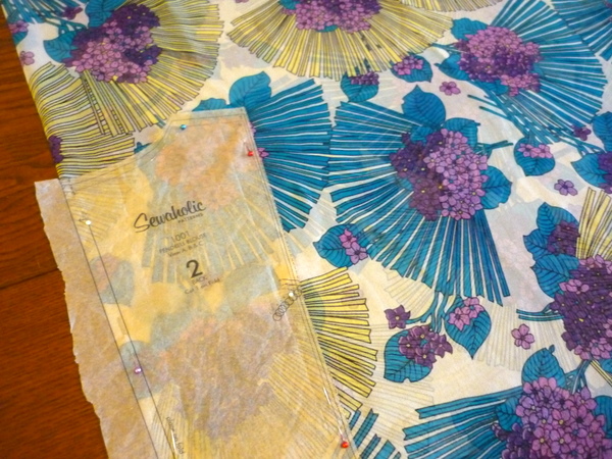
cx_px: 306
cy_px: 230
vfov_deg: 42.9
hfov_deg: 55.4
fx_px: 583
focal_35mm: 33
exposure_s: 1/15
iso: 800
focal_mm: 5.5
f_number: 2.8
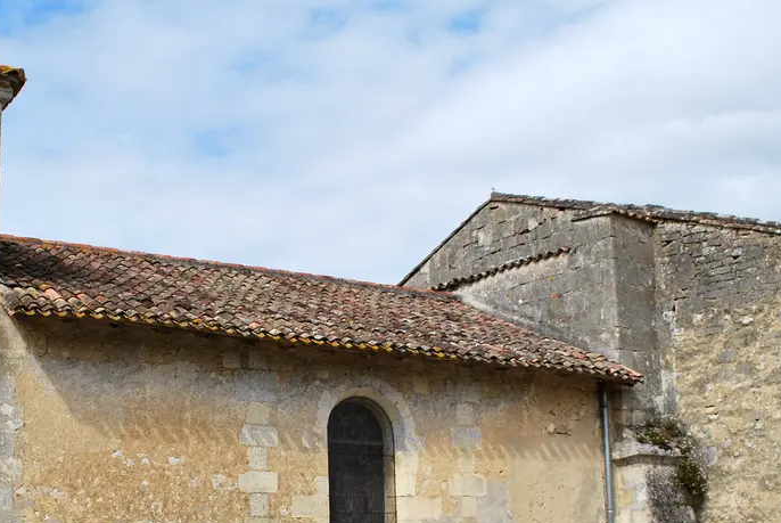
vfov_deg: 24.1
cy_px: 361
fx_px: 1216
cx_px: 227
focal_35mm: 56
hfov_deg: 35.1
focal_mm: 20
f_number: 8
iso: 100
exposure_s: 1/250
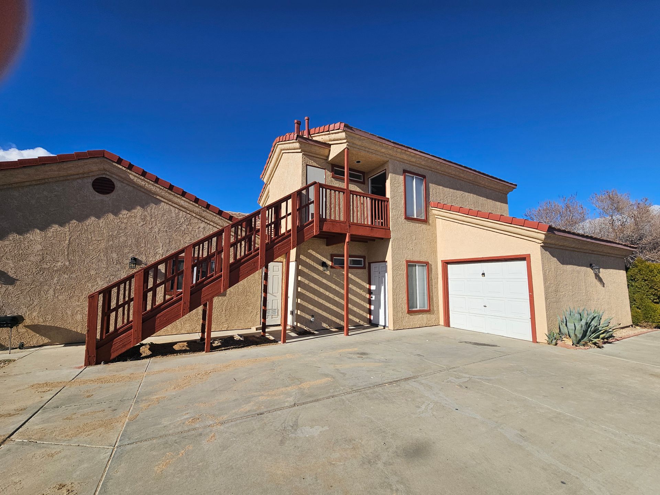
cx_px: 330
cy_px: 248
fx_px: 248
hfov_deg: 106.2
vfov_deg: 89.9
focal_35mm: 13
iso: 50
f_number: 2.2
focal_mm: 2.2
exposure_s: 1/3778
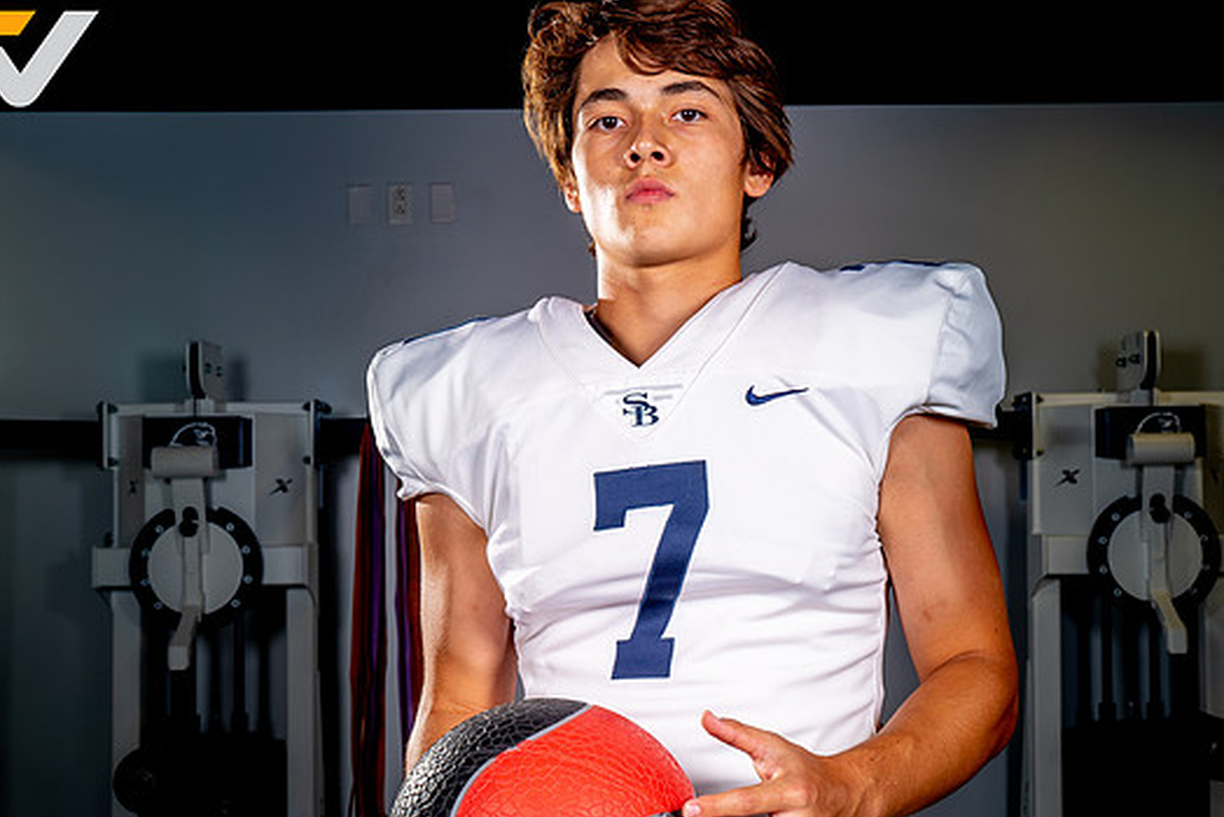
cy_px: 442
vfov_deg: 23.8
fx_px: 1939
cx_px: 644
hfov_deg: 35.0
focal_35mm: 57
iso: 100
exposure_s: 1/125
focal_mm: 40
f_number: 8
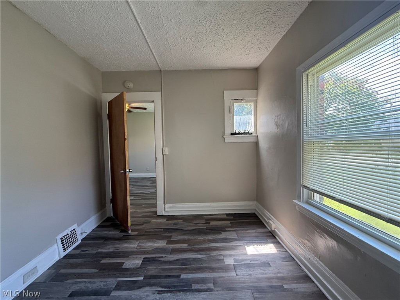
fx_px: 162
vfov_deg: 85.7
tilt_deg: -3.0
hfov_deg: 102.1
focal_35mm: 14
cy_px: 150
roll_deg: +0.7
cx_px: 200
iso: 200
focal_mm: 2.22
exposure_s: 1/99
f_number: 2.2
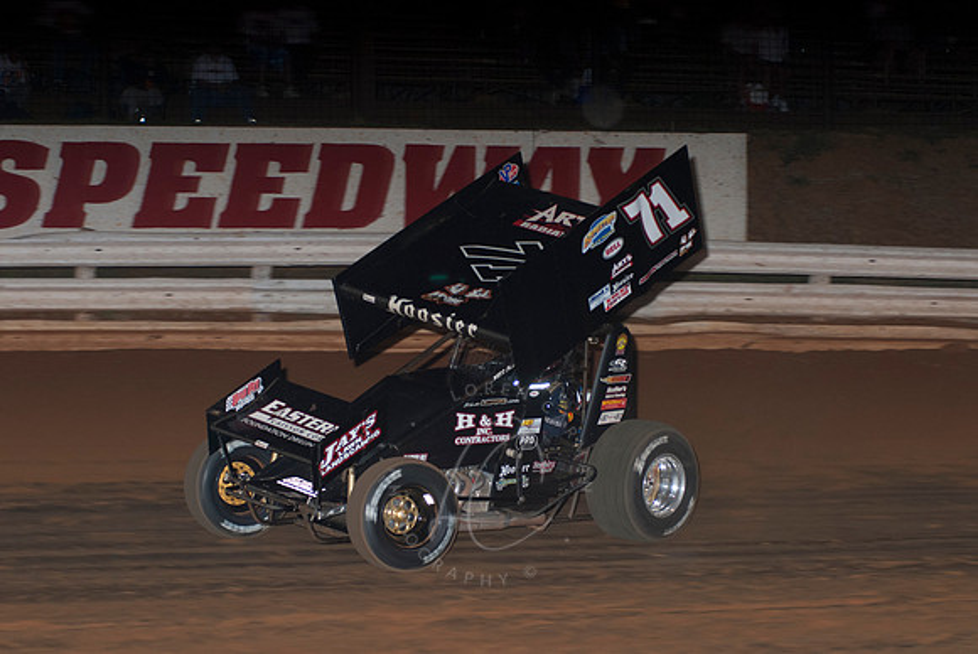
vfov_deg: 11.4
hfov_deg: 17.0
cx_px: 489
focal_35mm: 120
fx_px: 3263
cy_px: 327
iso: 400
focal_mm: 80
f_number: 4
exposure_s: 1/400
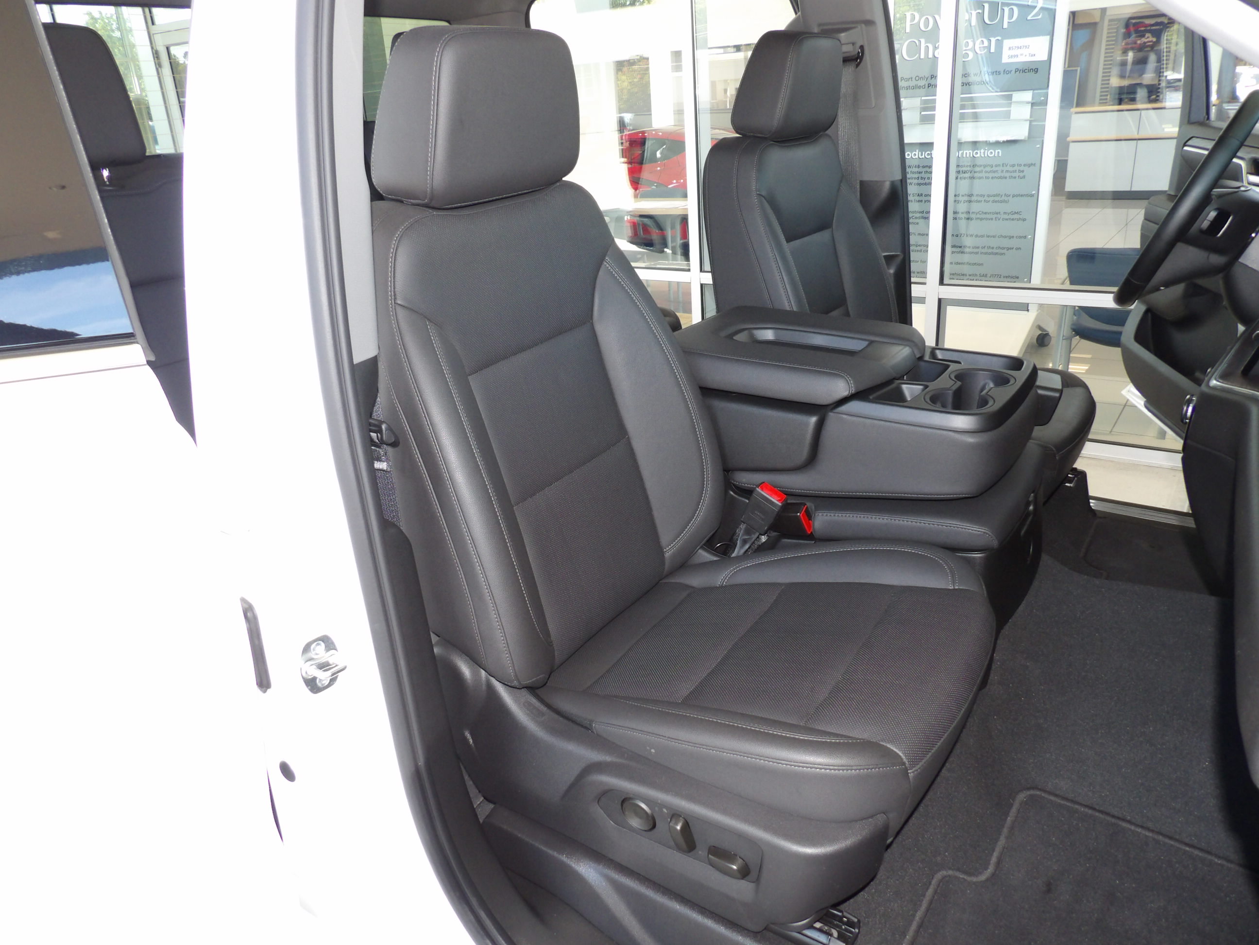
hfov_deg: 71.6
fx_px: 873
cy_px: 472
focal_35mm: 24
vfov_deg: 56.8
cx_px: 630
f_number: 3.2
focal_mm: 4.3
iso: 200
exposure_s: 1/62
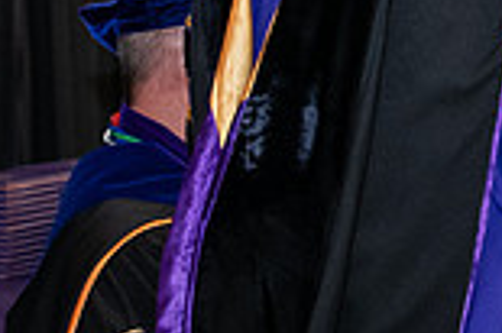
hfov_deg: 7.7
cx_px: 861
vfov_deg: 5.2
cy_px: -150
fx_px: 3650
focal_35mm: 262
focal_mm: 70
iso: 2500
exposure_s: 1/200
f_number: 5
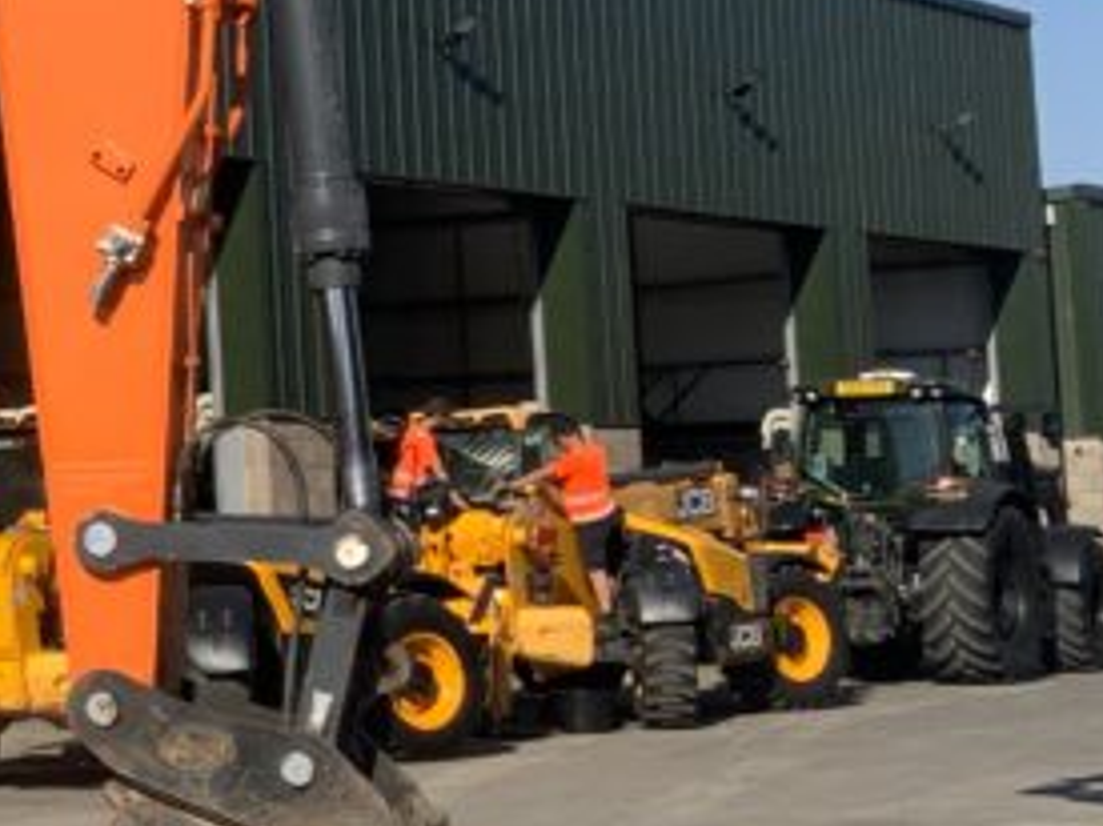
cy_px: 221
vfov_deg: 13.7
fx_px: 3440
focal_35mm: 108
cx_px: -590
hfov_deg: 16.5
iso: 16
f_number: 1.8
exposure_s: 1/1675
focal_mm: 3
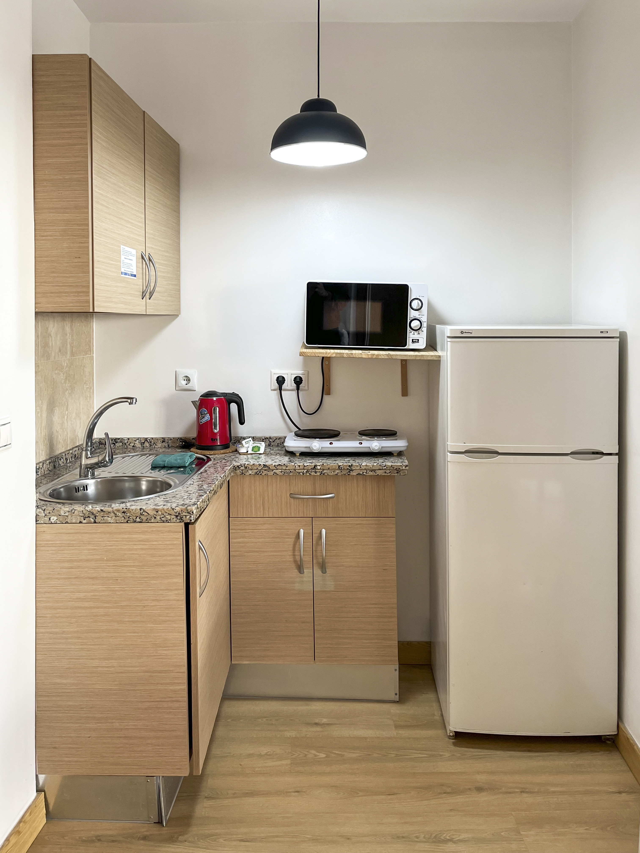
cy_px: 426
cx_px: 320
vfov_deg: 67.3
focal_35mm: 26
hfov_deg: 53.1
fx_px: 641
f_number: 1.6
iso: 125
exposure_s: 1/50
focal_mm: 5.1
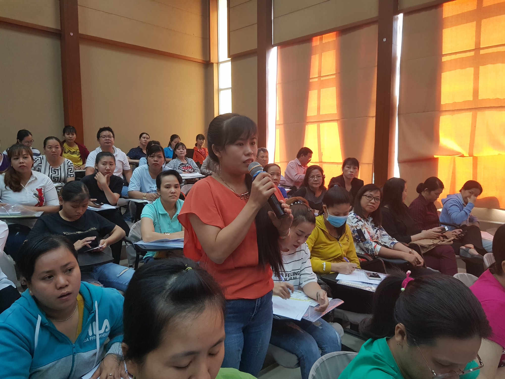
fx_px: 379
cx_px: 252
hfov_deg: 67.3
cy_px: 190
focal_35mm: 26
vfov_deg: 53.1
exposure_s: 1/100
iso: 250
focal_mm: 4.3
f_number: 1.7
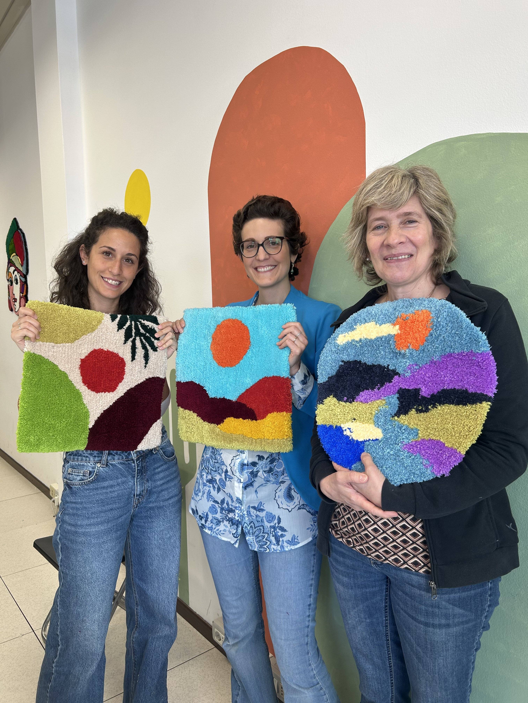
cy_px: 352
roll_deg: +1.2
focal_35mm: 26
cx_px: 264
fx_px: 529
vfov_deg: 67.3
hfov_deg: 53.1
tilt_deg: -4.4
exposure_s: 1/100
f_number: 1.5
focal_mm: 5.7
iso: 40
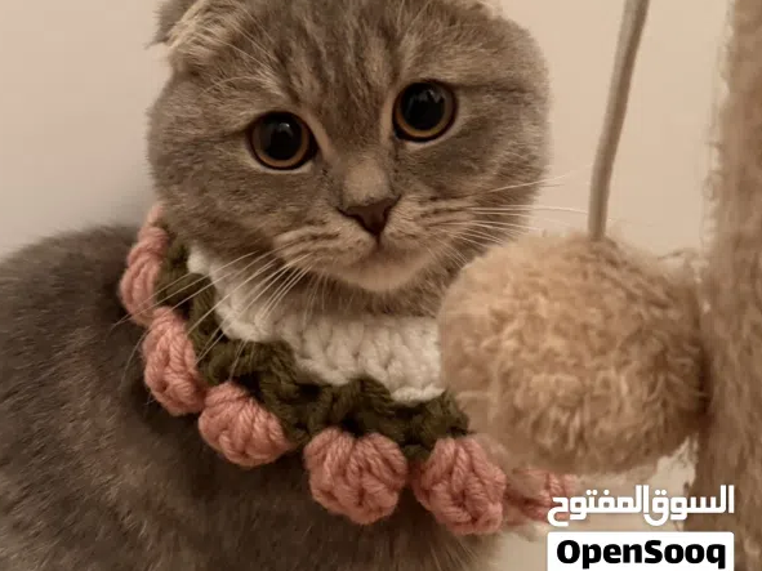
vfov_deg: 53.0
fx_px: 572
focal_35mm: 26
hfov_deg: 67.2
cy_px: 299
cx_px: 353
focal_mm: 6.76
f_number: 1.78
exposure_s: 1/33
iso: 1000
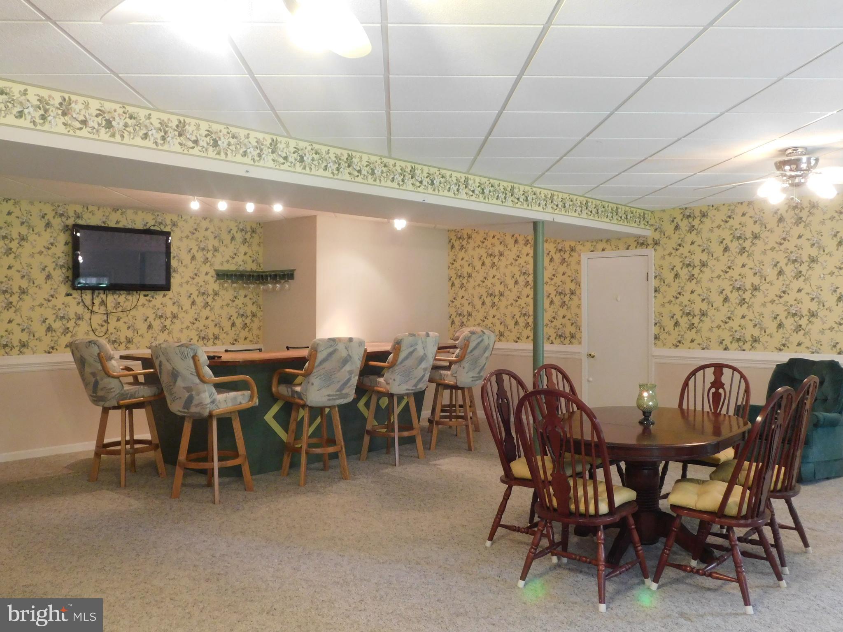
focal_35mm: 30
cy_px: 316
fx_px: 731
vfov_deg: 46.8
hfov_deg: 60.0
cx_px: 422
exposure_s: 1/13
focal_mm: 5.3
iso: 400
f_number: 3.2
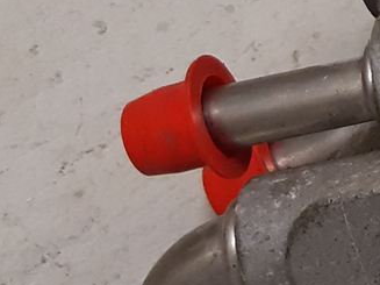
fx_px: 1789
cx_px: 761
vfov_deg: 9.0
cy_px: -7
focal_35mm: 163
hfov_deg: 11.0
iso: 125
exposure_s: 1/50
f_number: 1.7
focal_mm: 3.93
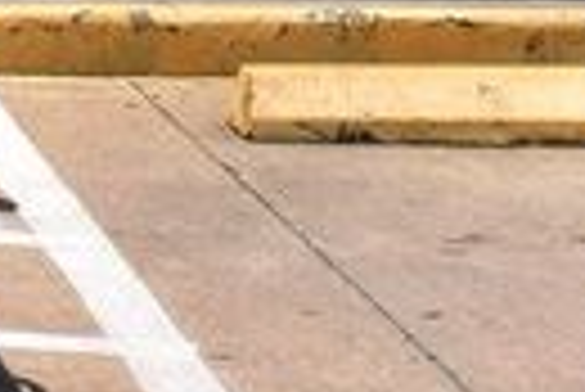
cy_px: -550
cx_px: -788
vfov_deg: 3.6
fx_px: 6133
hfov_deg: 5.3
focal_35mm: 377
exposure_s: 1/500
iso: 250
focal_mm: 32
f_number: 11
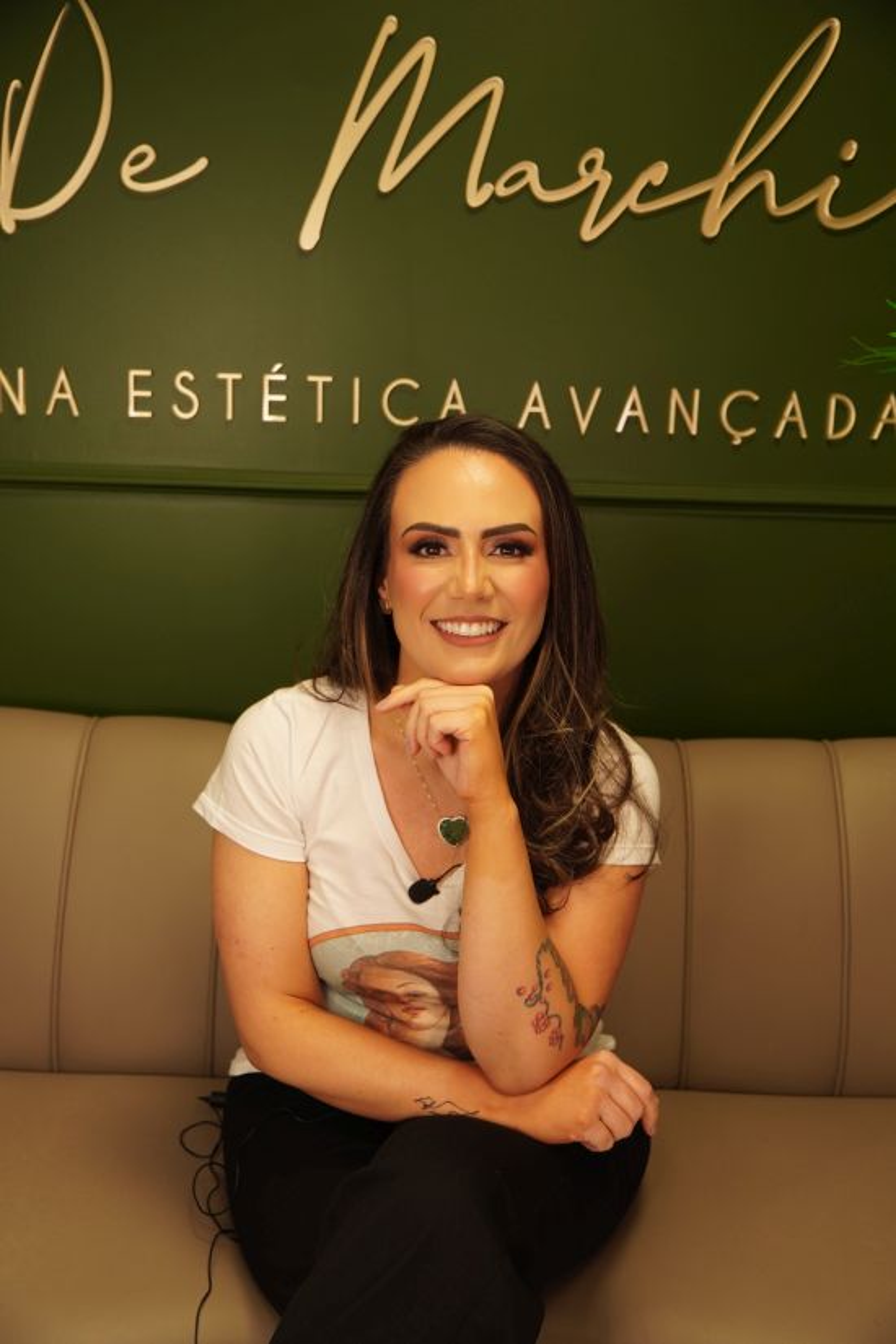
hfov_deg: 35.5
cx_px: 448
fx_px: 1400
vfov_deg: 51.3
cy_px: 672
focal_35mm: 38
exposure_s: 1/80
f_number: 2.8
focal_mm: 25
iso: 250
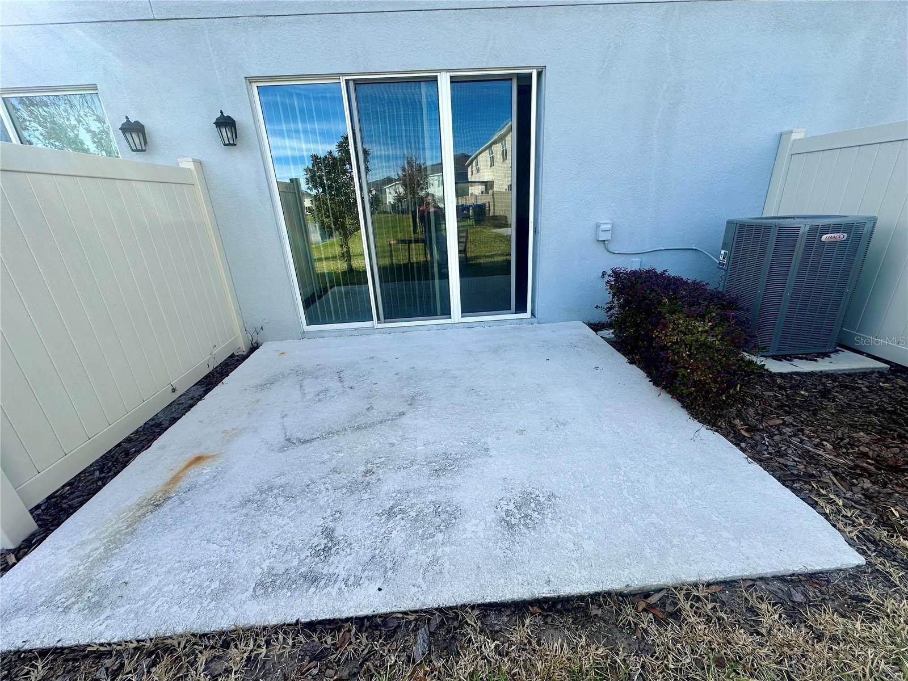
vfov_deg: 85.7
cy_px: 340
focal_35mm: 14
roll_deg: +2.6
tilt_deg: -20.2
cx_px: 454
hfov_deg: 102.1
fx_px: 367
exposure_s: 1/509
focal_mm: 2.22
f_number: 2.2
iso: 40
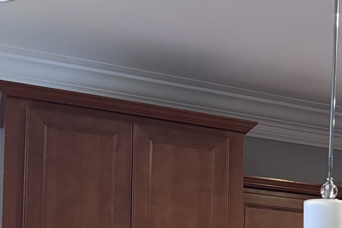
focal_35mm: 97
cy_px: 351
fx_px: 922
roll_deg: -0.8
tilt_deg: +0.3
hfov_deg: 17.4
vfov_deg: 13.3
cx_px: 602
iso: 400
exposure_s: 1/40
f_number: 1.6
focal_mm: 5.96
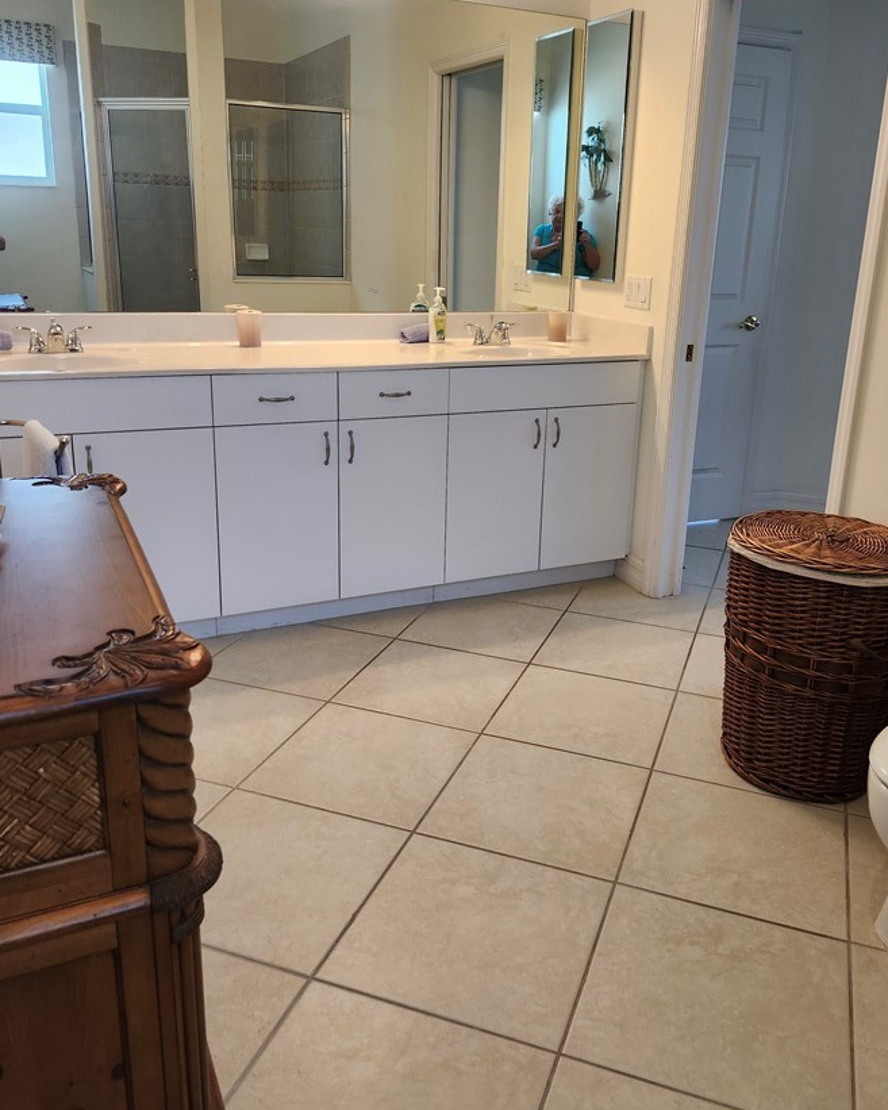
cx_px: 501
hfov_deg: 51.4
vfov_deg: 62.0
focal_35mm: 28
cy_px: 492
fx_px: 920
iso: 200
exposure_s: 1/120
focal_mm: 5.54
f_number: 1.8
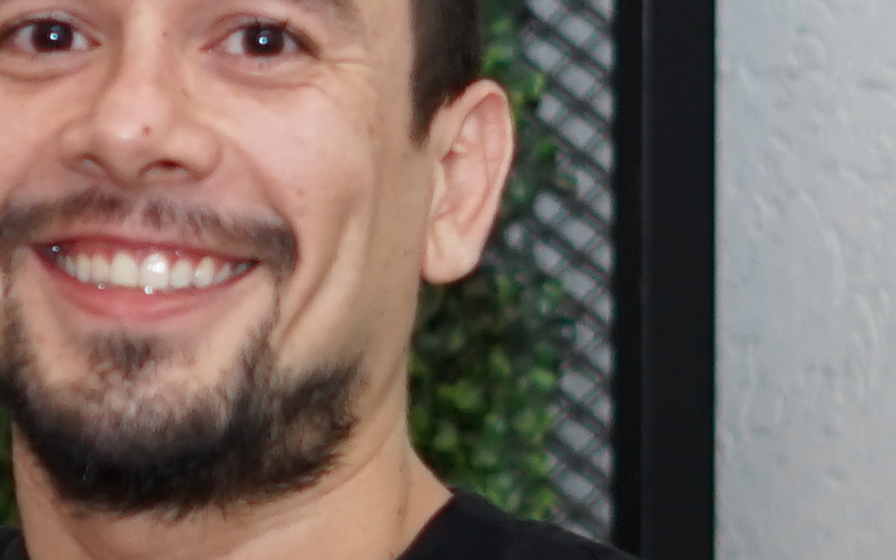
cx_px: -620
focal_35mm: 380
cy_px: 596
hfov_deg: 5.5
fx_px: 9279
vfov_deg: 3.5
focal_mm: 50
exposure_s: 1/100
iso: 400
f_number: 2.2
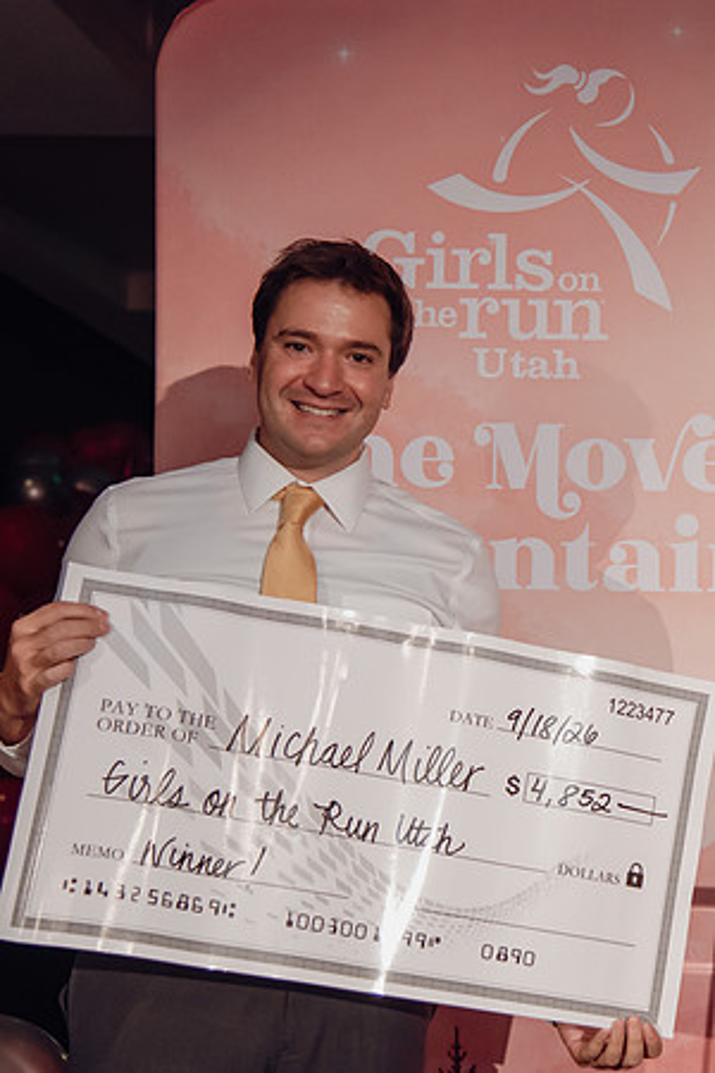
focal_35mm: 81
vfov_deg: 25.2
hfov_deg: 16.7
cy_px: 526
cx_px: 629
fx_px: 2403
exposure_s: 1/250
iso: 3200
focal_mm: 50
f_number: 4
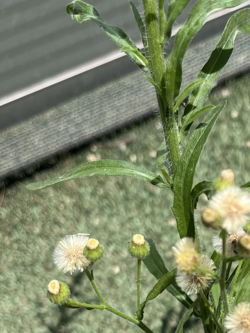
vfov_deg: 28.2
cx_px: 268
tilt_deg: -61.7
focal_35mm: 63
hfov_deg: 22.1
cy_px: 359
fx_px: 607
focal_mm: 5.1
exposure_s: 1/4310
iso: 50
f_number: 1.6
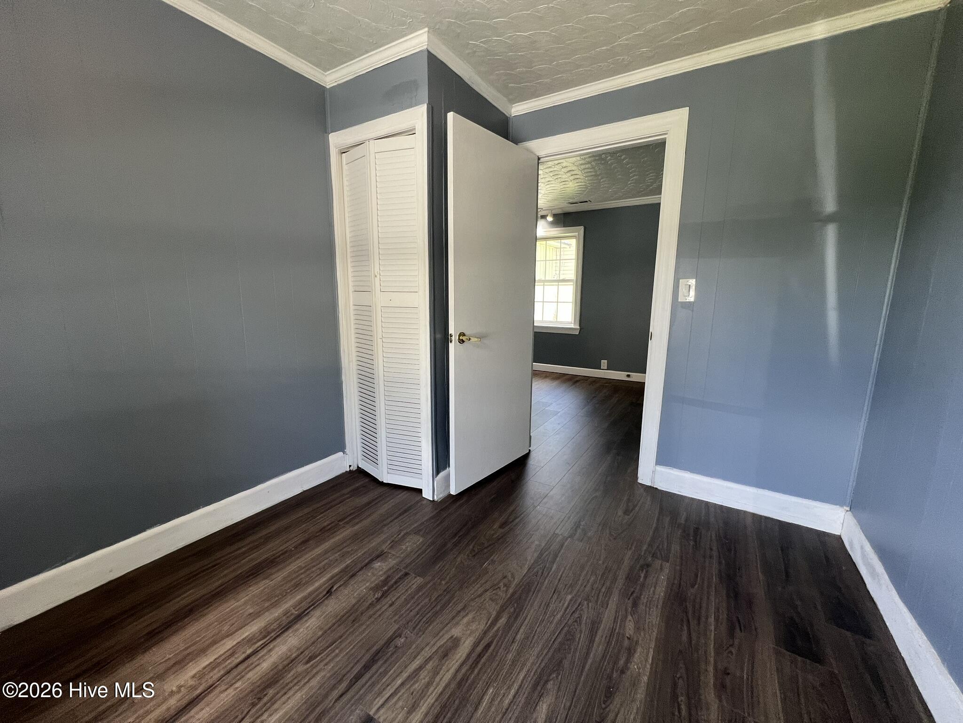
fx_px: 362
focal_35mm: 13
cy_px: 362
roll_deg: -0.2
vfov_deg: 89.9
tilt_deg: -10.3
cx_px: 482
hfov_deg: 106.2
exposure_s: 1/120
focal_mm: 1.57
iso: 160
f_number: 1.8
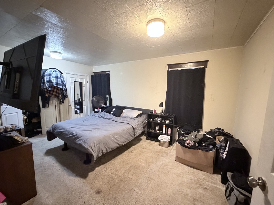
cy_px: 106
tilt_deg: -6.4
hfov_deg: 98.2
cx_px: 139
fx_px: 119
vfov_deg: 81.7
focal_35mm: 15
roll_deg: +0.4
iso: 1000
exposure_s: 1/40
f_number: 2.2
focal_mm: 2.22
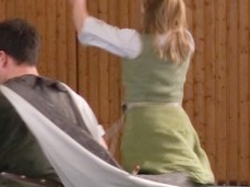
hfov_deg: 10.8
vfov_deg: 8.2
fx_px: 1305
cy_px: 170
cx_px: -7
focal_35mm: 181
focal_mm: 13.1
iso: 400
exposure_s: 1/60
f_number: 4.2
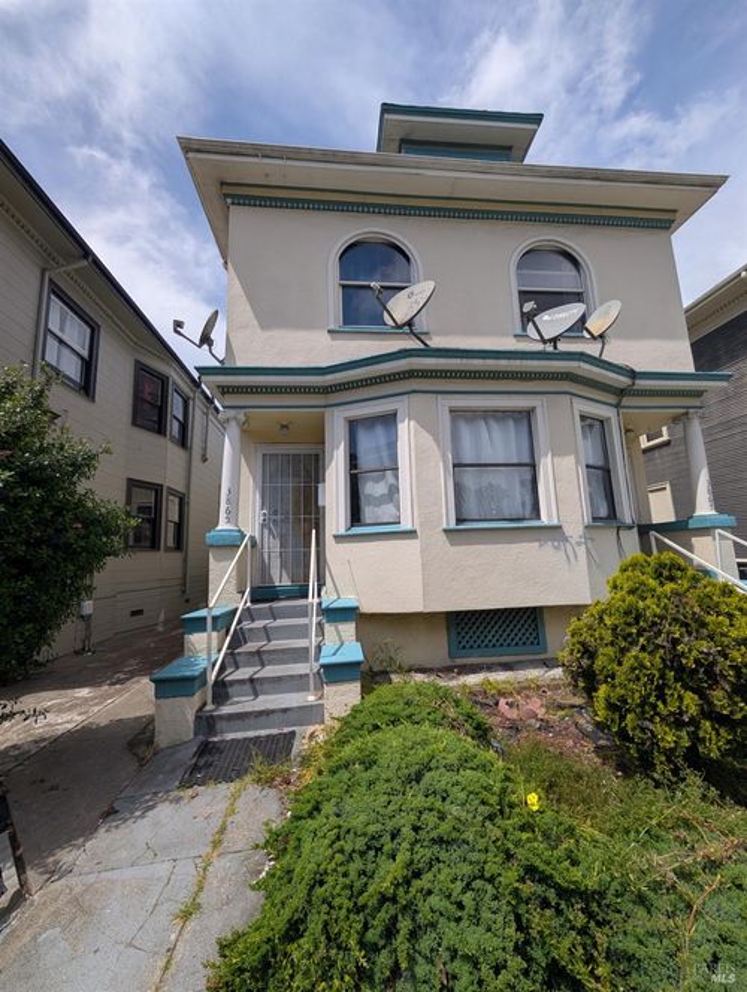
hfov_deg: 94.6
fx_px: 344
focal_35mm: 12
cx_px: 374
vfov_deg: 110.5
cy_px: 496
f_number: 1.7
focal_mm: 2.02
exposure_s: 1/3906
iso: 55
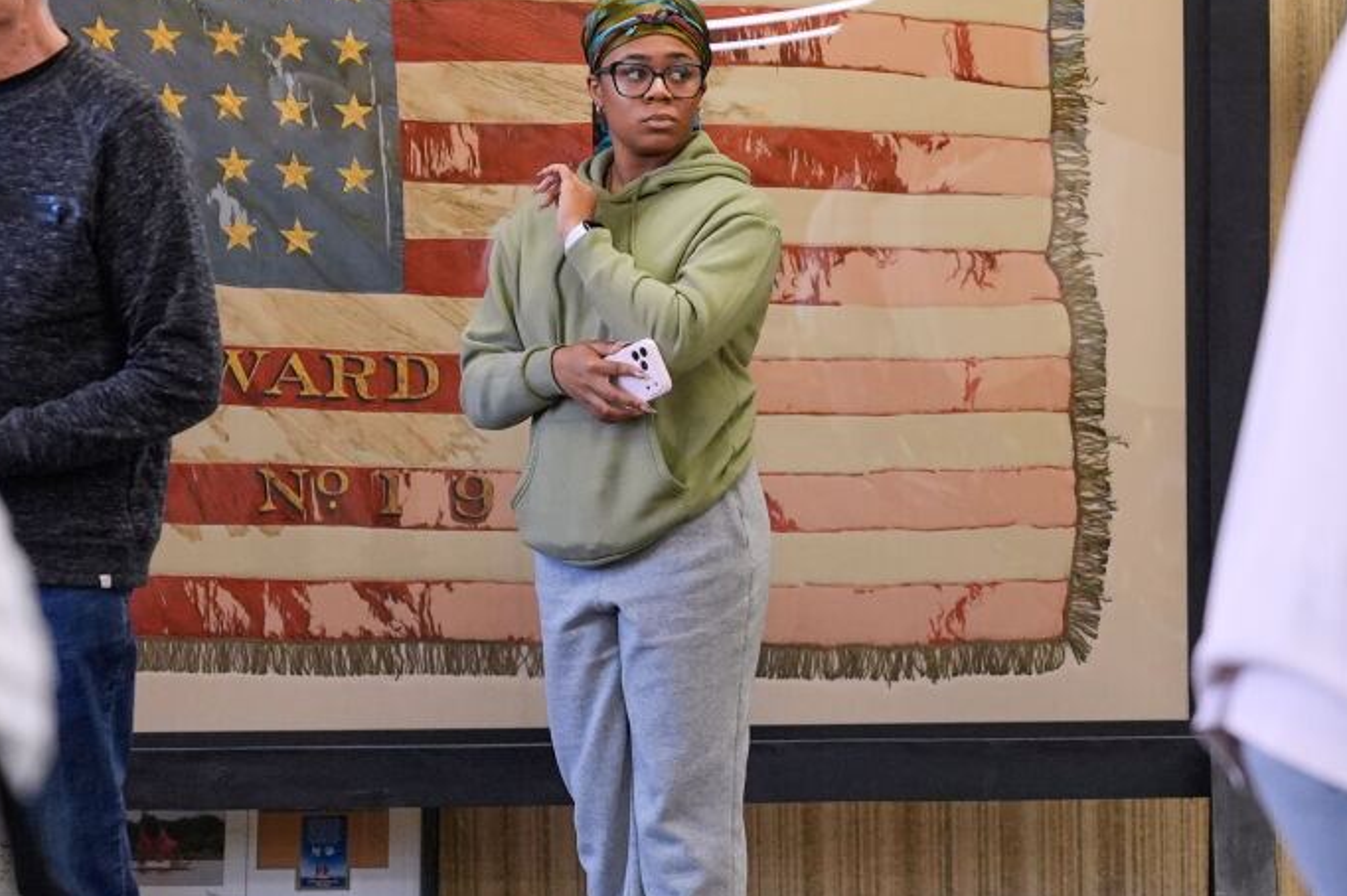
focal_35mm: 181
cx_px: 834
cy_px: 721
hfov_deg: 11.4
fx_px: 6769
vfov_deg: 7.6
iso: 1600
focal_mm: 70
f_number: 2.8
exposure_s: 1/250
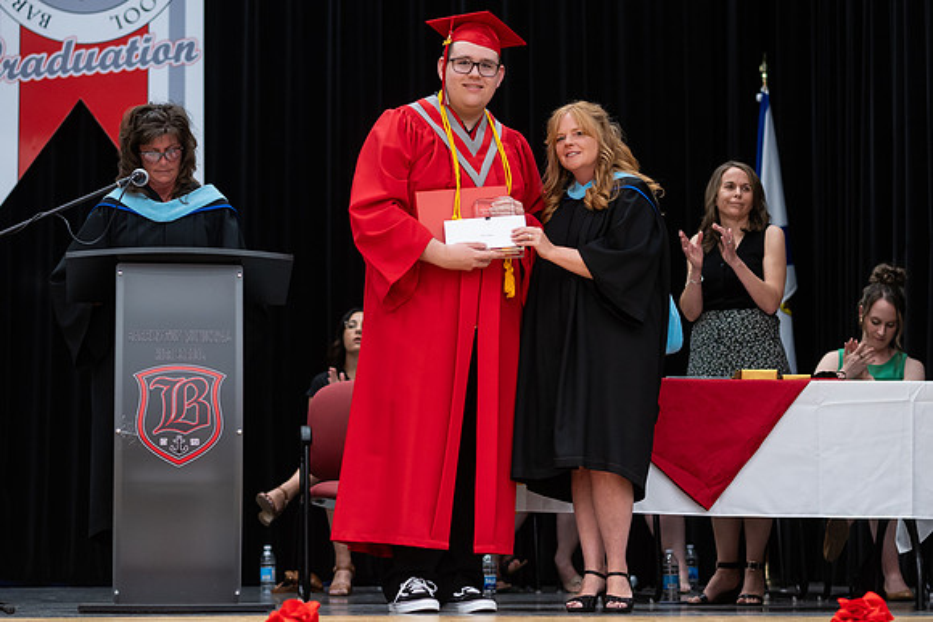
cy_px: 308
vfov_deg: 12.7
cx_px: 466
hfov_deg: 18.9
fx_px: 2805
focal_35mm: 108
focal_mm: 85
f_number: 2.8
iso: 1000
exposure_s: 1/200
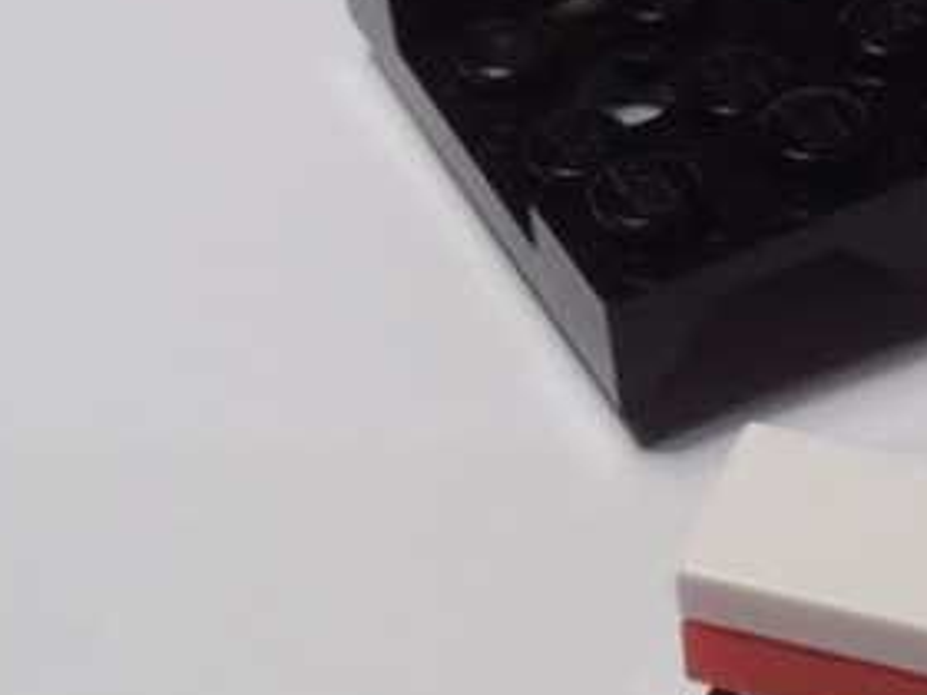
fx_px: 3187
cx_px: 1079
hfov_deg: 16.0
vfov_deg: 12.4
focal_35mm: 119
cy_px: 167
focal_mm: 6.61
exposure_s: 1/50
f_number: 3.9
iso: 80
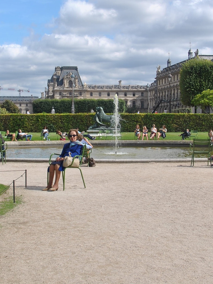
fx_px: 375
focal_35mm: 46
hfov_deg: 31.3
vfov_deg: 41.5
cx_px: 60
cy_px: 142
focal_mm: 21
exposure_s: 1/250
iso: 100
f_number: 8
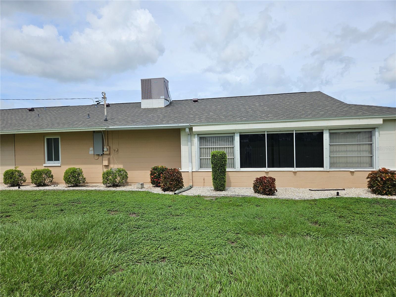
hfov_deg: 73.9
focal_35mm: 23
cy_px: 148
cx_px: 198
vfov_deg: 58.9
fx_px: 263
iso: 25
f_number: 1.8
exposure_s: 1/3050
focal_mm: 5.4
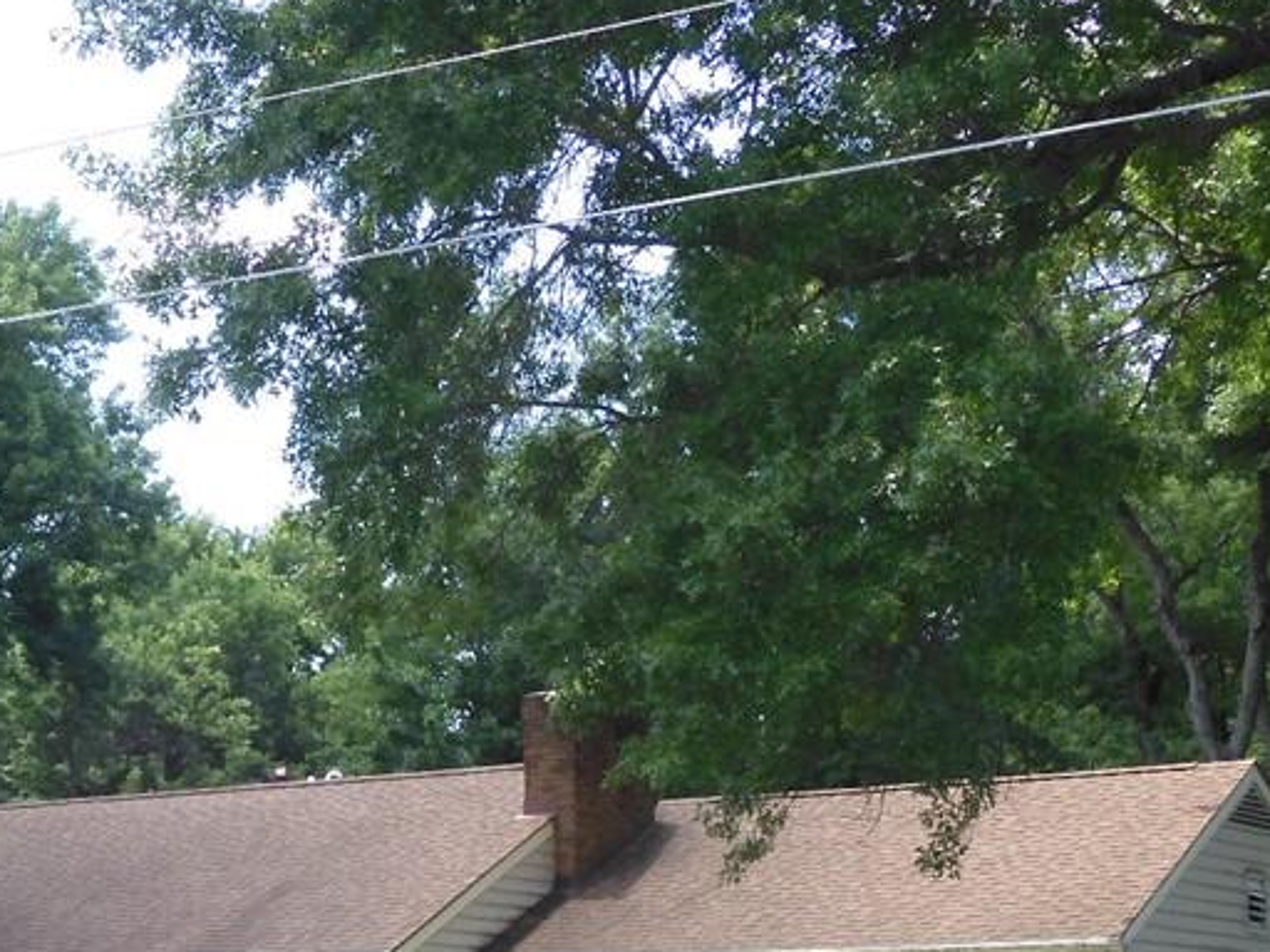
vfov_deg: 17.4
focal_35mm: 84
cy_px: 801
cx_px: 186
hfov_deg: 22.8
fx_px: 3082
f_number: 4
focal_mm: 7.5
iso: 100
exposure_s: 1/200
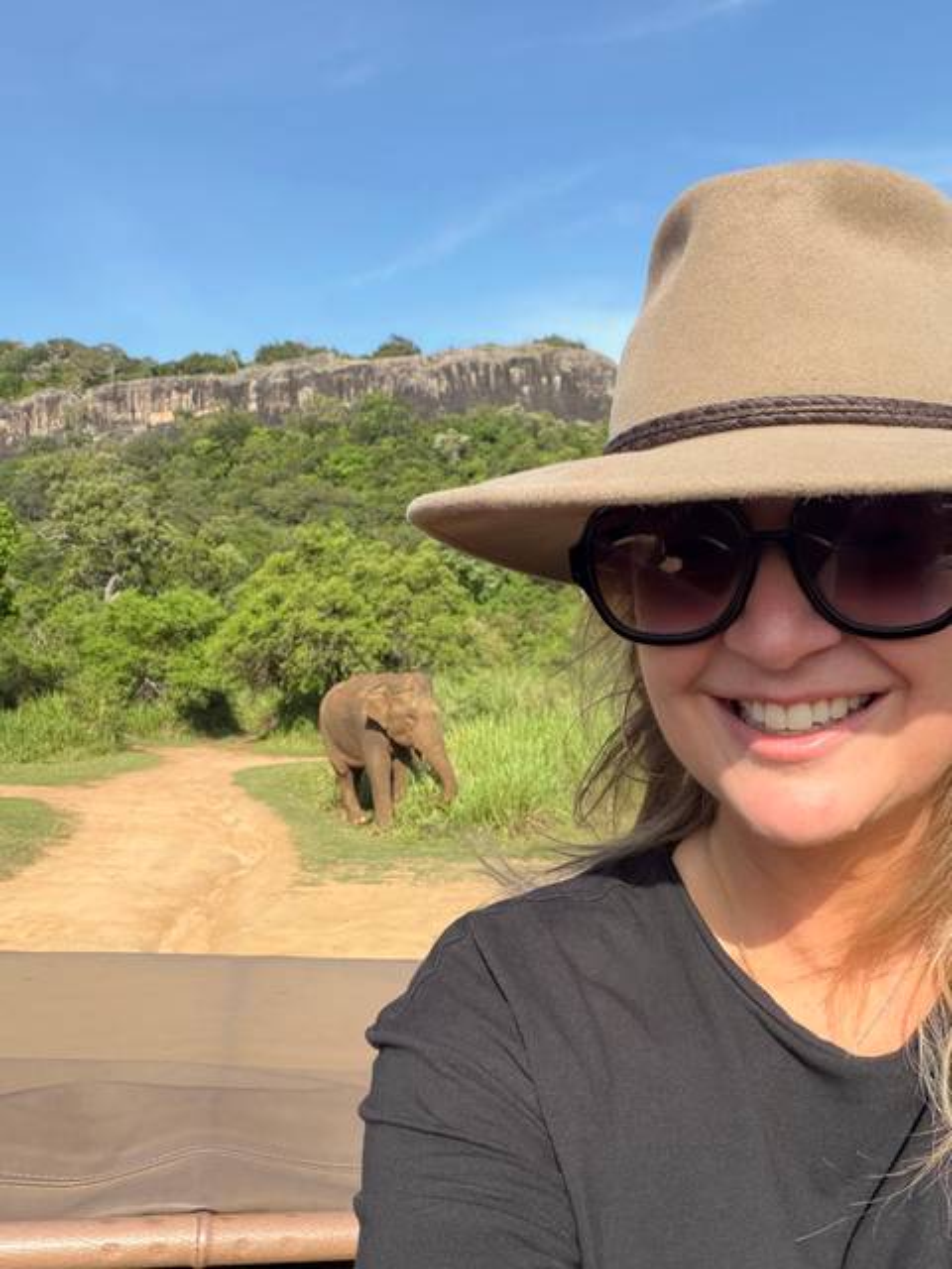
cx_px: 476
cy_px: 634
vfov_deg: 60.0
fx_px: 1100
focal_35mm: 30
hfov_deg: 46.8
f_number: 1.9
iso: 32
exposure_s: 1/590
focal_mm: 2.71
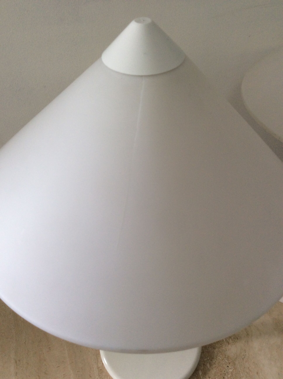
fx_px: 350
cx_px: 142
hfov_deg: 44.1
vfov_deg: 56.9
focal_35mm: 32
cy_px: 190
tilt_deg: -45.1
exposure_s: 1/50
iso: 40
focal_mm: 3.3
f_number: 2.4
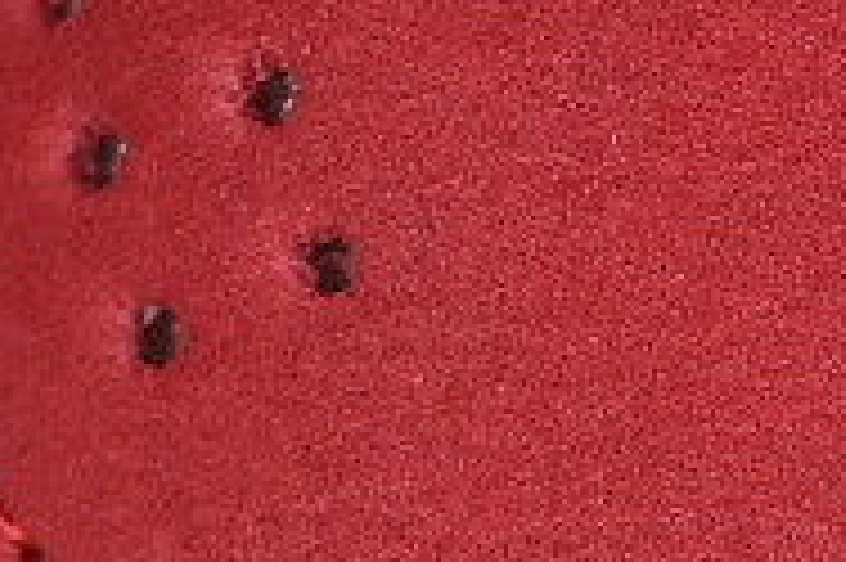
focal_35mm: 431
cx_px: 734
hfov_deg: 4.8
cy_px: 962
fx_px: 10119
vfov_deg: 3.2
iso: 160
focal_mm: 50
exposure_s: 1/80
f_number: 7.1
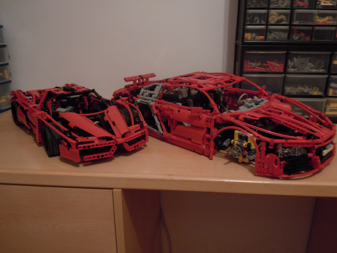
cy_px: 126
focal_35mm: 30
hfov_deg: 60.0
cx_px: 168
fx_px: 292
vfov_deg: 46.8
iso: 400
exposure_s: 1/8
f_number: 3.5
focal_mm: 5.4
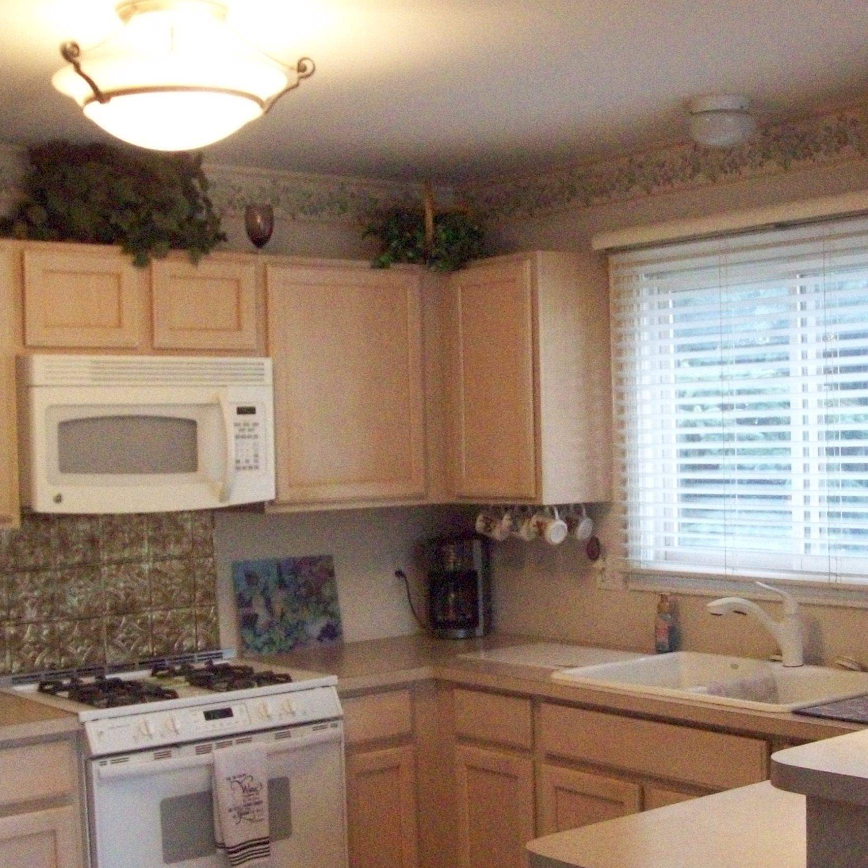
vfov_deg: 32.1
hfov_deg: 32.2
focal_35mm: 53
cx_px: 492
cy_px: 501
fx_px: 1504
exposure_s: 1/128
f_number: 2.7
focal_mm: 6
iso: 546
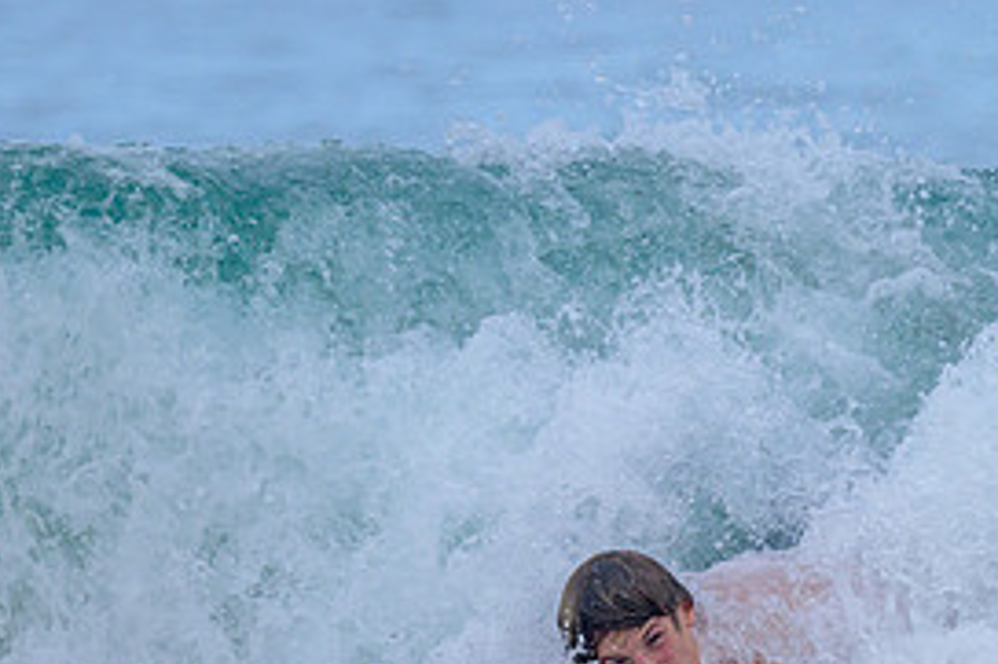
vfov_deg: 0.6
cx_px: 666
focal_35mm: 2344
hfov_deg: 0.9
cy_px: 624
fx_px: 64939
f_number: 6.3
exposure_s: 1/2000
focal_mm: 800
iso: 450
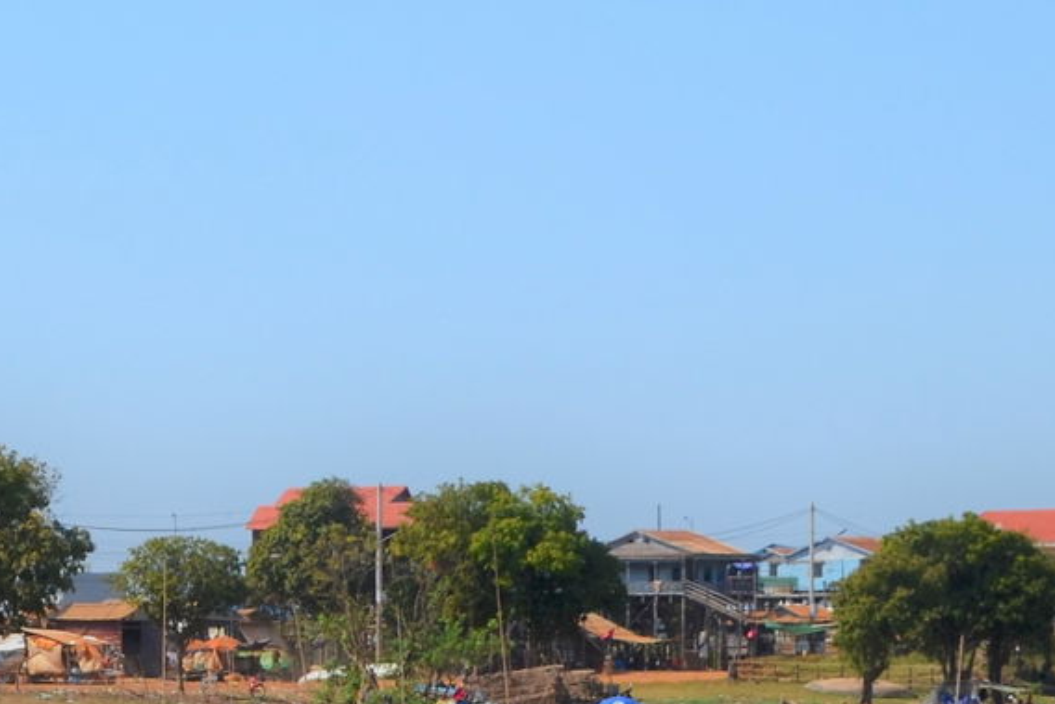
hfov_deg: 13.3
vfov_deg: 9.0
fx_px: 4455
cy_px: 650
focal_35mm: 152
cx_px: -39
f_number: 8
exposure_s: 1/250
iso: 100
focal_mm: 30
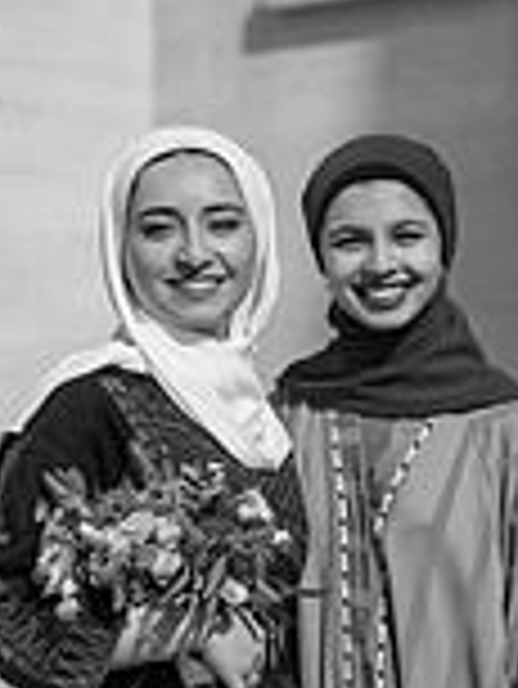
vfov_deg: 7.0
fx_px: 5639
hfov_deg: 5.3
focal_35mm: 283
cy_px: 679
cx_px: 243
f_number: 2.8
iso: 100
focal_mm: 100
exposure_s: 1/3200
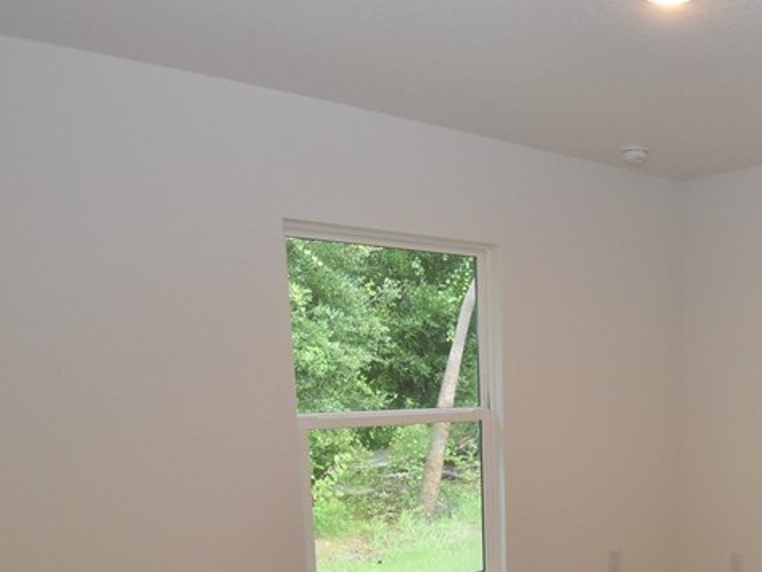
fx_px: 727
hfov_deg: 50.7
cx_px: 646
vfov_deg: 40.6
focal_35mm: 33
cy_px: 485
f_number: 8
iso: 1600
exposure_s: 1/100
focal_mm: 10
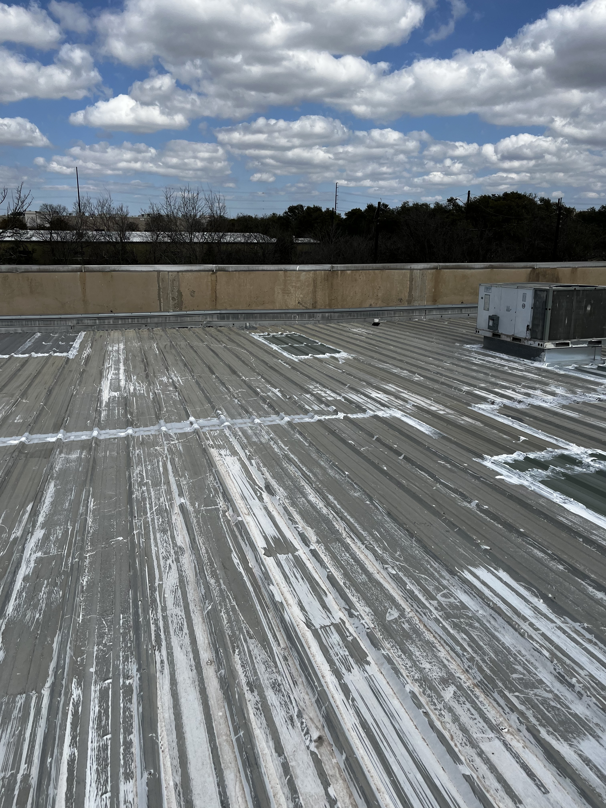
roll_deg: +2.0
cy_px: 404
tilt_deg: -16.5
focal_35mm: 26
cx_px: 303
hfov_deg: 53.1
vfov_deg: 67.3
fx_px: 607
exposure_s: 1/6494
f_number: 1.6
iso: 50
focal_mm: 5.1
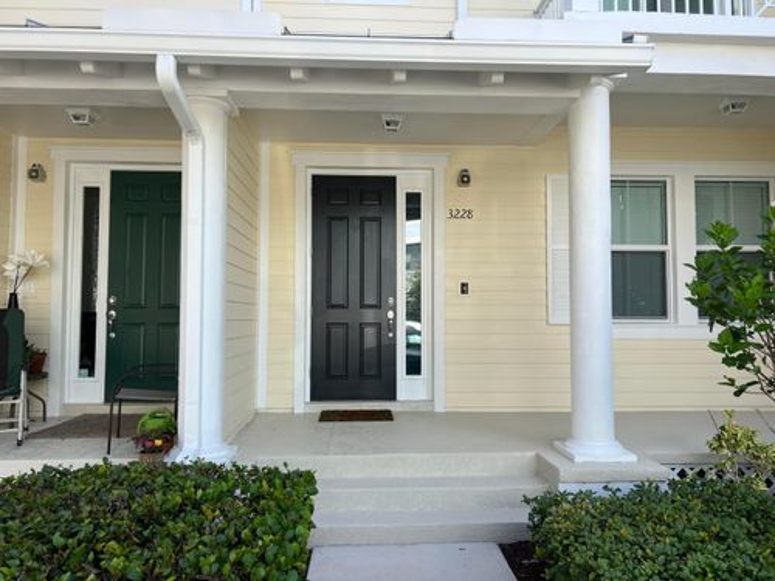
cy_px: 290
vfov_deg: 53.1
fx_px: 582
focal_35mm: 26
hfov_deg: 67.3
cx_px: 388
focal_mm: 5.7
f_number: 1.5
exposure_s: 1/880
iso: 50
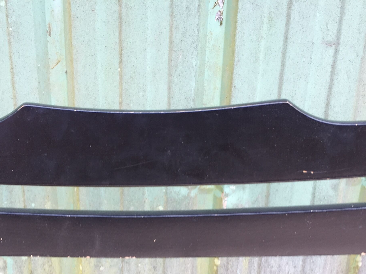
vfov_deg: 27.1
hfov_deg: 36.7
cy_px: 244
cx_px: 150
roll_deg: -1.1
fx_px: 550
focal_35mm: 52
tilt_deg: -28.1
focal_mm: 4.15
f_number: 2.2
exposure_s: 1/100
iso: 32
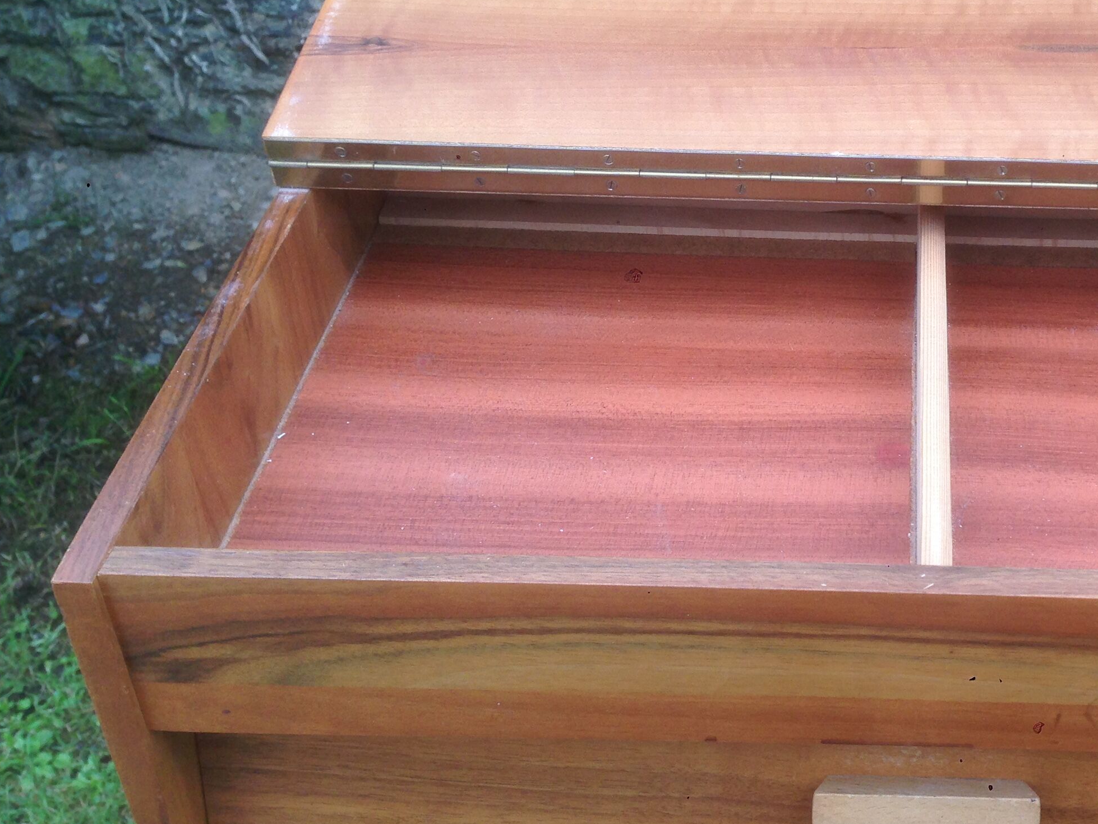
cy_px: 248
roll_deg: -2.3
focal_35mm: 55
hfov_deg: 33.7
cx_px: 907
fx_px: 1745
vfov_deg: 26.4
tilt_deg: -35.9
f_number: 2.4
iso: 50
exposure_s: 1/158
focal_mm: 4.12
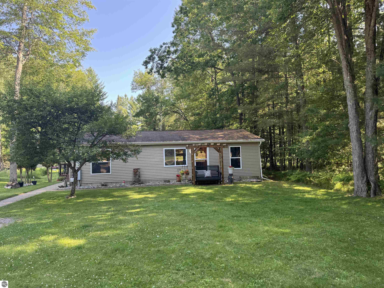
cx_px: 192
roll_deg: +0.5
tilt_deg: -1.3
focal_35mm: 24
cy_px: 144
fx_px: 266
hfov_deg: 71.6
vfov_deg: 56.8
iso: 80
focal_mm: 6.76
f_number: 1.78
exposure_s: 1/221
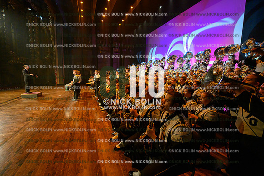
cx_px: 132
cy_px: 88
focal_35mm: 14
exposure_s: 1/160
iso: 8000
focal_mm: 14
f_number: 5
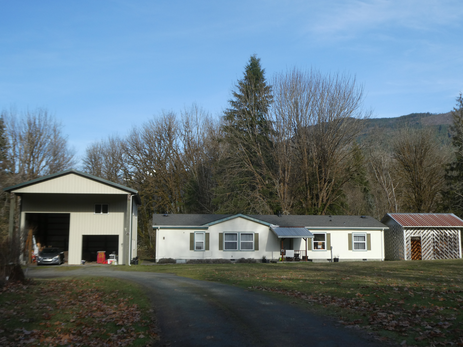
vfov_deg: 36.0
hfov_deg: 46.8
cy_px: 174
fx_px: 535
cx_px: 232
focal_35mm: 40
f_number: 3.8
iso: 80
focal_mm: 7.2
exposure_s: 1/500
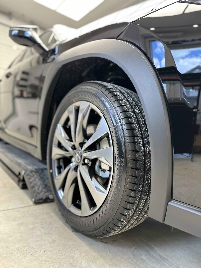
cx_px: 100
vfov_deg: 71.6
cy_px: 134
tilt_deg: -1.5
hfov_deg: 56.8
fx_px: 186
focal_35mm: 24
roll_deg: -5.8
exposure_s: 1/121
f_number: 1.78
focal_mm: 6.86
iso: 200
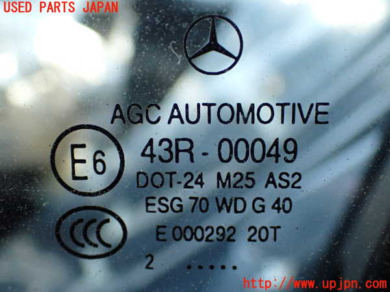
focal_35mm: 47
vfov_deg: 30.9
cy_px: 146
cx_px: 195
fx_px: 530
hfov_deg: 40.4
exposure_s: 1/200
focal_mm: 8.4
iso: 640
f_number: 3.1
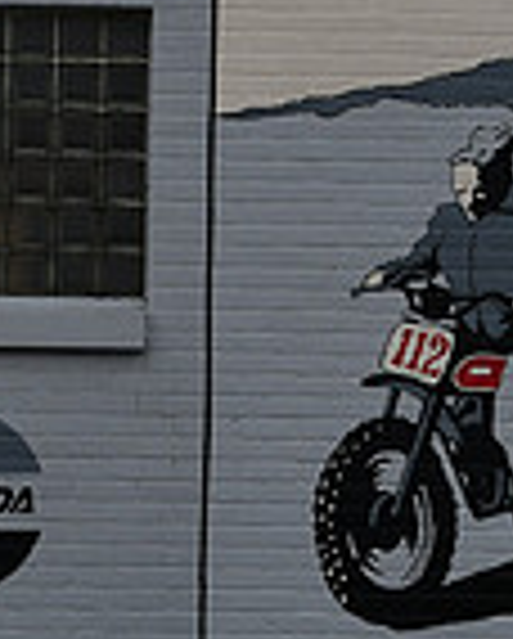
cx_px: 270
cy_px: 187
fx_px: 4356
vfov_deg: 8.4
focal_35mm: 230
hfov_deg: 6.7
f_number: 8
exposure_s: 1/250
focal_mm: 40
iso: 200
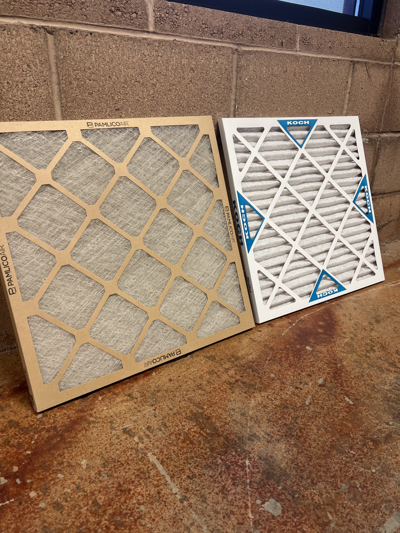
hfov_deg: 53.1
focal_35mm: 26
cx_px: 200
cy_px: 266
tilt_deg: -23.3
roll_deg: -2.3
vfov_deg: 67.3
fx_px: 401
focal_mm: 5.7
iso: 80
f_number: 1.5
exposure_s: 1/60
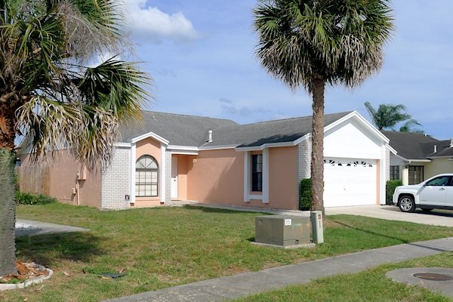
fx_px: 403
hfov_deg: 58.7
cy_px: 151
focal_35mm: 32
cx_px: 226
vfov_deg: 41.1
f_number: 4.5
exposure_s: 1/1000
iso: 80
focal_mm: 6.8
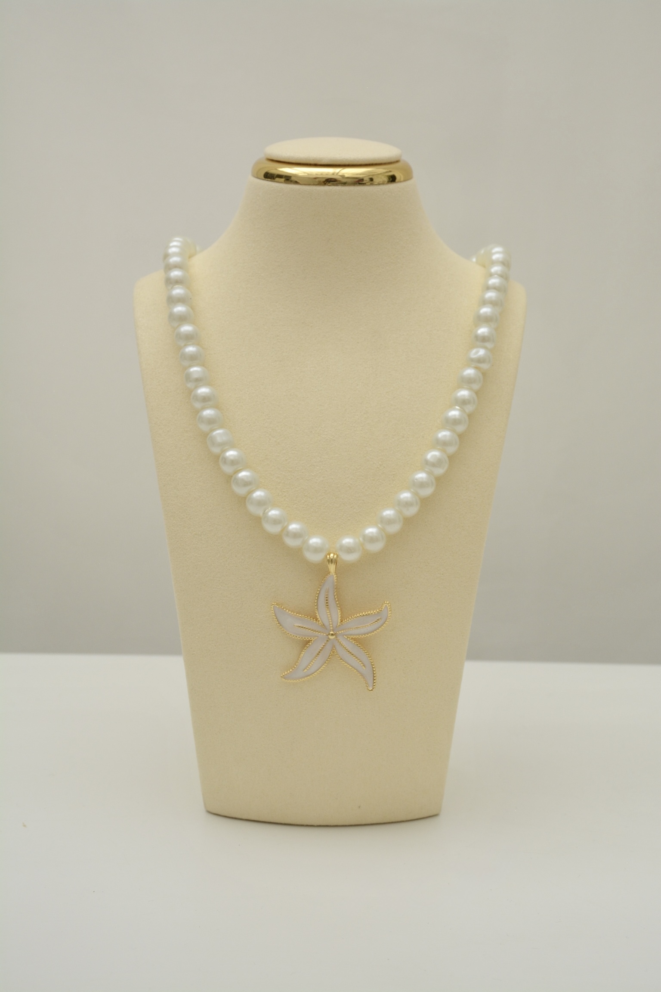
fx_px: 1570
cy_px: 496
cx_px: 330
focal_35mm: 57
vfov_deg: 35.1
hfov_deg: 23.8
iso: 500
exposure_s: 1/400
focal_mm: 38
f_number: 10
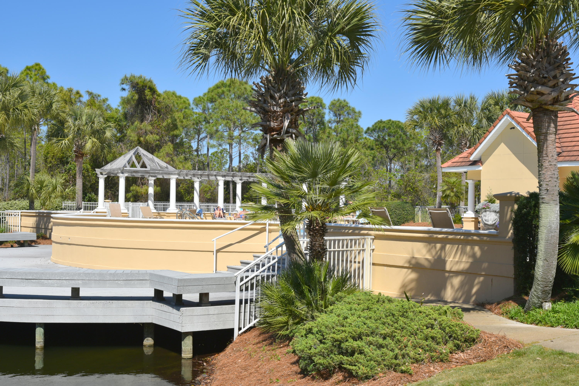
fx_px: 740
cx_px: 290
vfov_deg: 29.2
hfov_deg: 42.7
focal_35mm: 46
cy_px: 193
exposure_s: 1/500
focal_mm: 46
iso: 200
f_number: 11
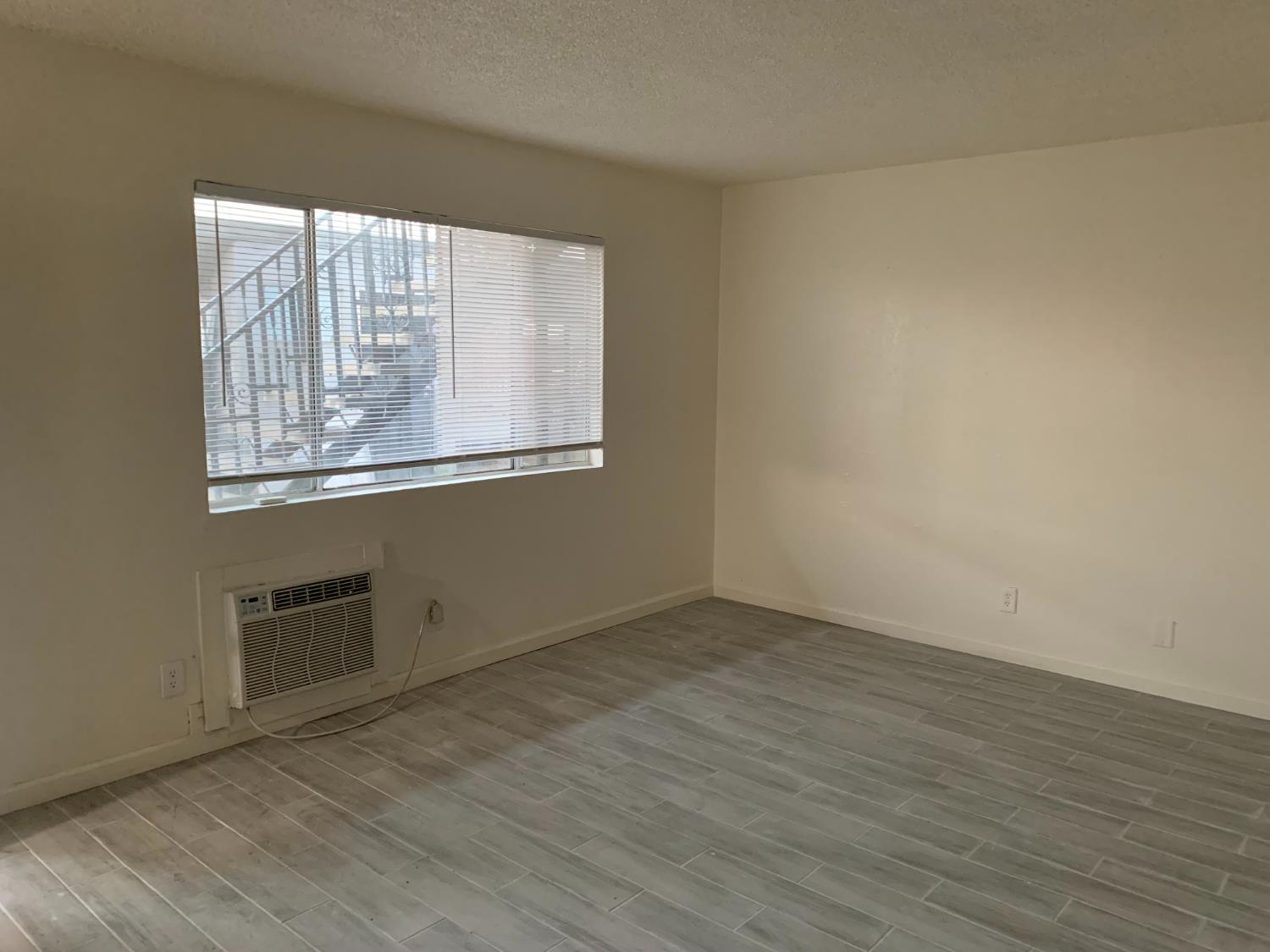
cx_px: 635
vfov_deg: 53.1
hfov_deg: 67.3
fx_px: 954
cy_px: 476
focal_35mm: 26
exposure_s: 1/39
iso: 400
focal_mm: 4.25
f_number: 1.8
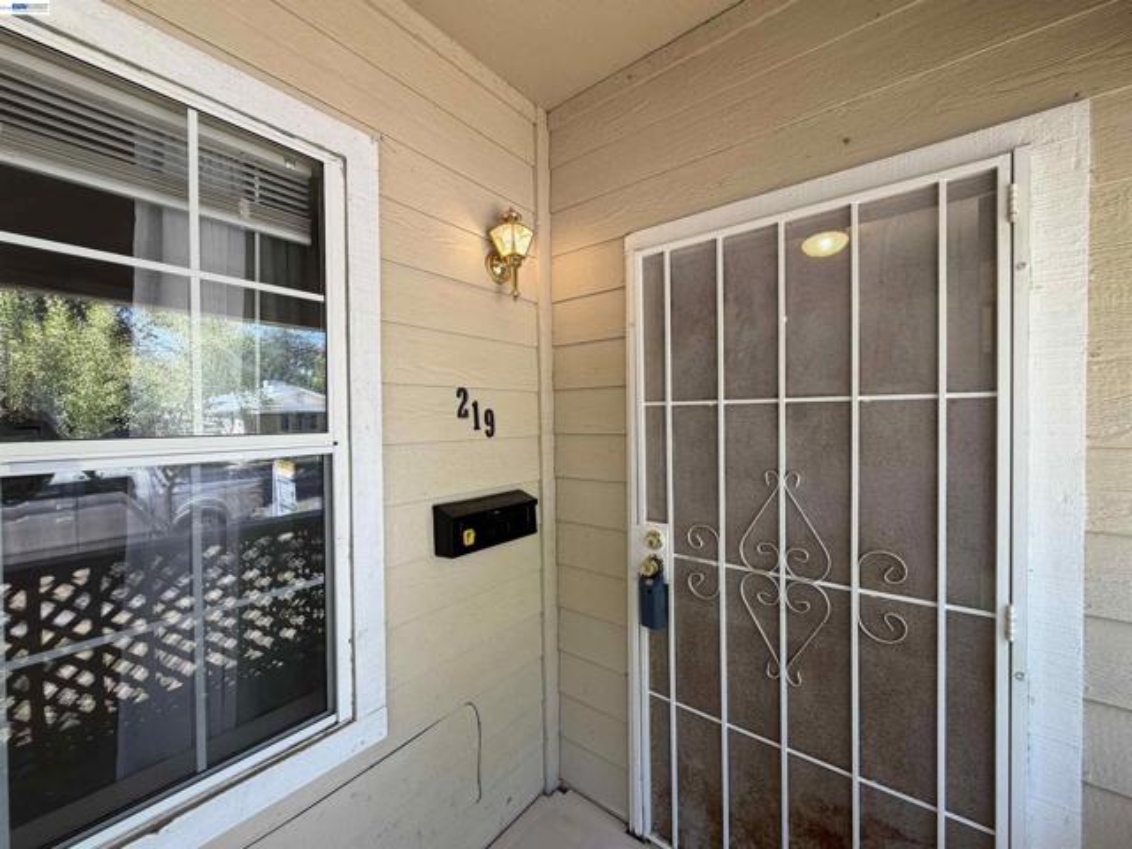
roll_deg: +0.4
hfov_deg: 102.1
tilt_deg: -0.3
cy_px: 424
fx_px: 458
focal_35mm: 14
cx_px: 566
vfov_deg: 85.7
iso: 50
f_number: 2.2
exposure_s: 1/120
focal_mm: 2.22
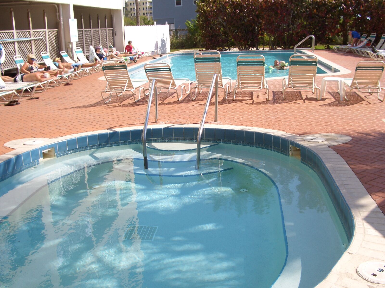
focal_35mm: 41
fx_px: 456
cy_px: 144
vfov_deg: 35.1
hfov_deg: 45.8
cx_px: 192
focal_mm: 6.8
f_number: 4.6
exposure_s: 1/320
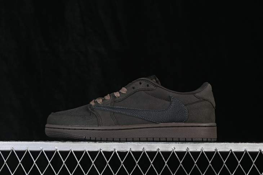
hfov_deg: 27.0
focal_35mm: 75
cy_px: 88
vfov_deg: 18.2
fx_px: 548
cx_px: 132
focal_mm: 50
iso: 160
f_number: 6.3
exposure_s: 1/60
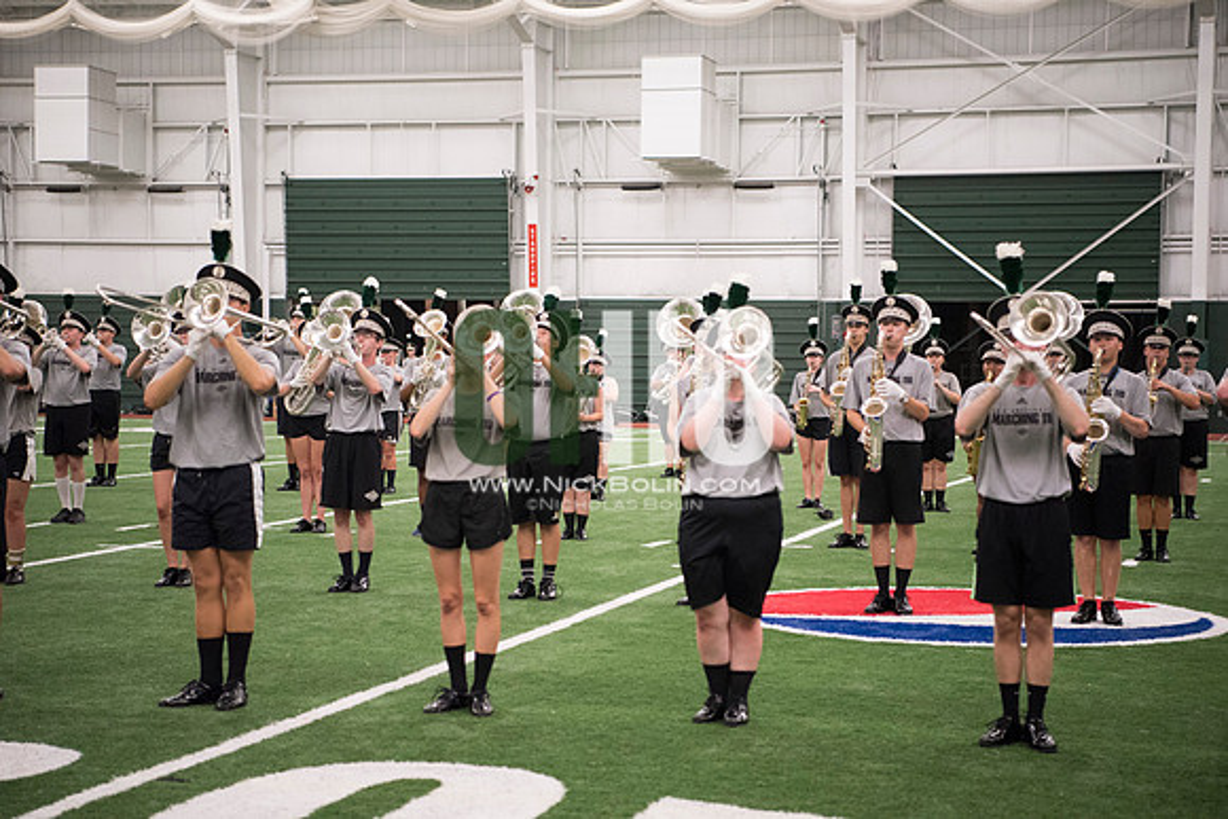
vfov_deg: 19.5
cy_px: 410
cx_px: 614
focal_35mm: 70
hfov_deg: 28.8
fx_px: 2388
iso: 3200
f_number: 3.2
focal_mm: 70
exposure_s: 1/200
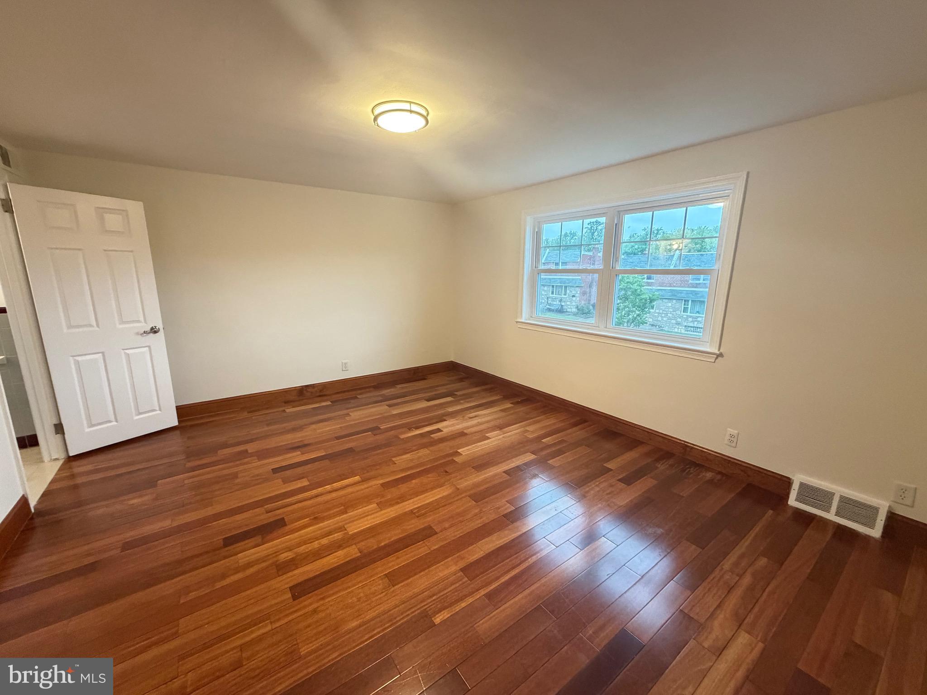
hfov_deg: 102.1
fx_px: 375
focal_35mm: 14
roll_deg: -0.3
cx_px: 464
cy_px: 348
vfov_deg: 85.7
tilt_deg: -11.0
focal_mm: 2.22
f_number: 2.2
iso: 500
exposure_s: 1/60
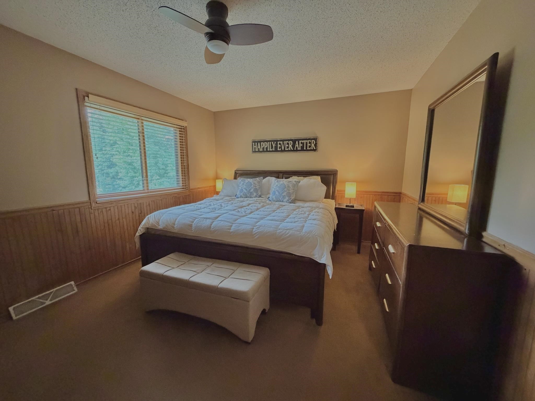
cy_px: 200
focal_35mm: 14
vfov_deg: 85.7
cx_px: 268
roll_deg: +0.0
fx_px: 216
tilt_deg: -7.6
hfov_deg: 102.1
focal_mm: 2.22
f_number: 2.2
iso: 1000
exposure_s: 1/60
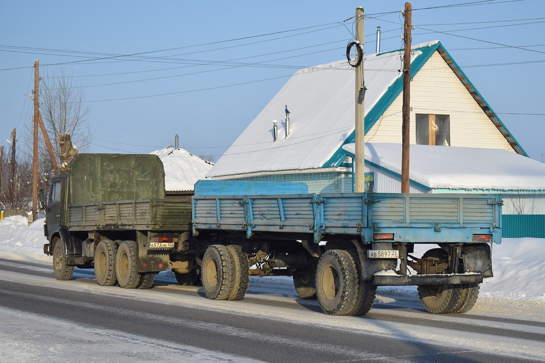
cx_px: 272
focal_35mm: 82
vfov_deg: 16.6
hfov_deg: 24.6
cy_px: 182
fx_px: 1249
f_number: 5.6
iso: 100
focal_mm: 55
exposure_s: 1/640
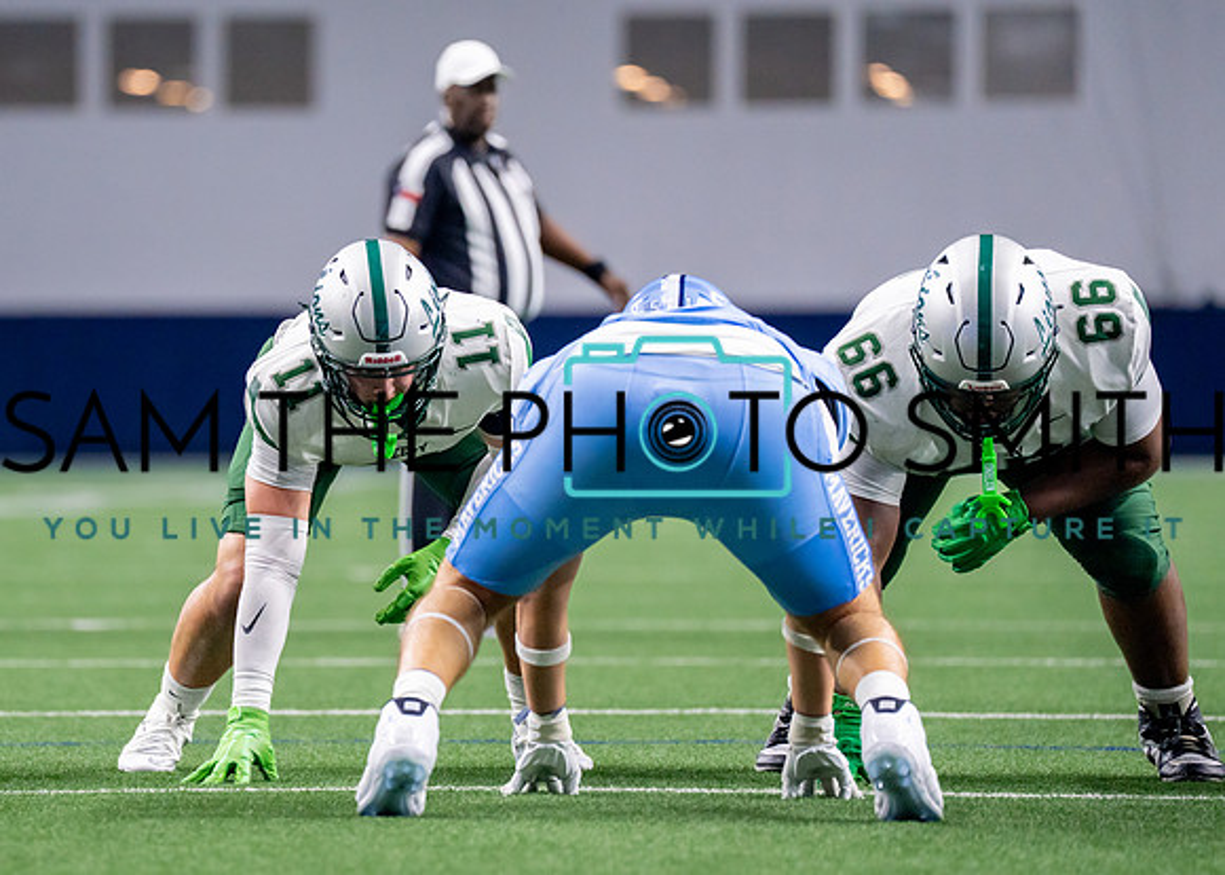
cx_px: 336
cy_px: 450
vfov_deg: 4.9
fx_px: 10271
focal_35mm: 295
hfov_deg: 6.8
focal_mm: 200
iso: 2000
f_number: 2.8
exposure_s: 1/1000
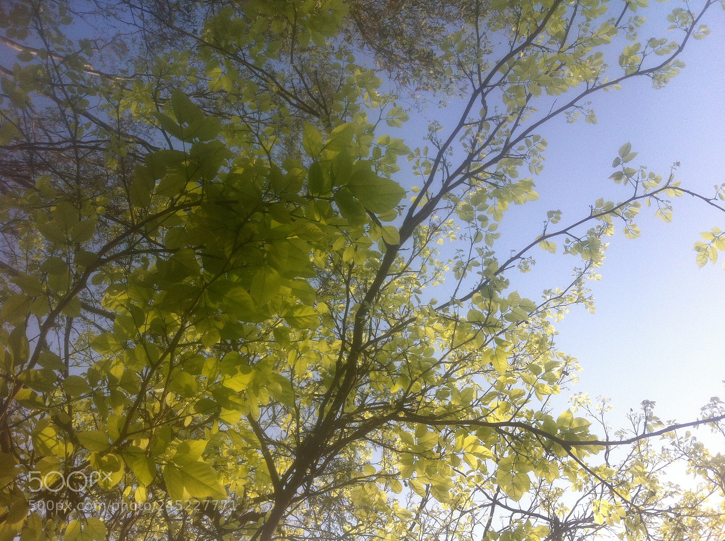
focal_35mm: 35
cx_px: 362
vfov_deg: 40.6
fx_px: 732
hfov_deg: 52.7
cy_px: 270
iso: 80
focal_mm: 3.85
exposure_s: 1/754
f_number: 2.8
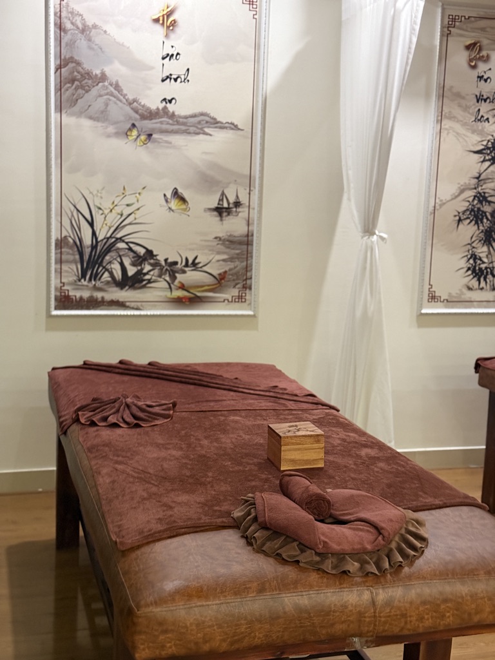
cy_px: 330
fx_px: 915
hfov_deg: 30.3
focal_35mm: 48
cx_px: 248
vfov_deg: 39.7
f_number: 1.78
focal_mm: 6.76
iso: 400
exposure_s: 1/25
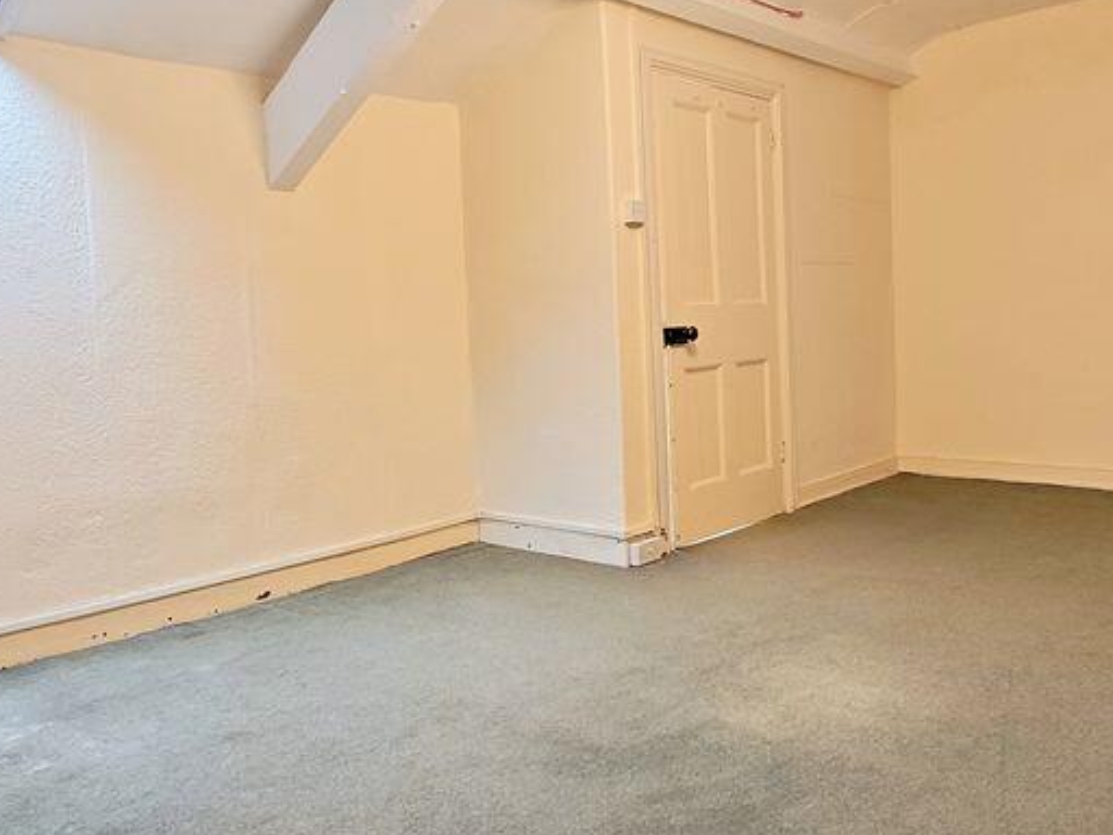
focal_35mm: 28
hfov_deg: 62.9
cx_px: 663
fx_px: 900
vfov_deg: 49.7
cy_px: 372
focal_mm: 2.03
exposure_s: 1/33.3
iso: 80
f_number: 1.8
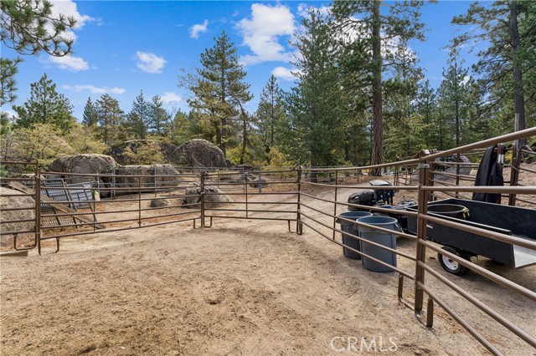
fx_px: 247
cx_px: 268
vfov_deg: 71.7
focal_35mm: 17
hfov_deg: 94.7
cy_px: 178
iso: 100
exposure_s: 1/30
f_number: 13
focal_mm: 16.6
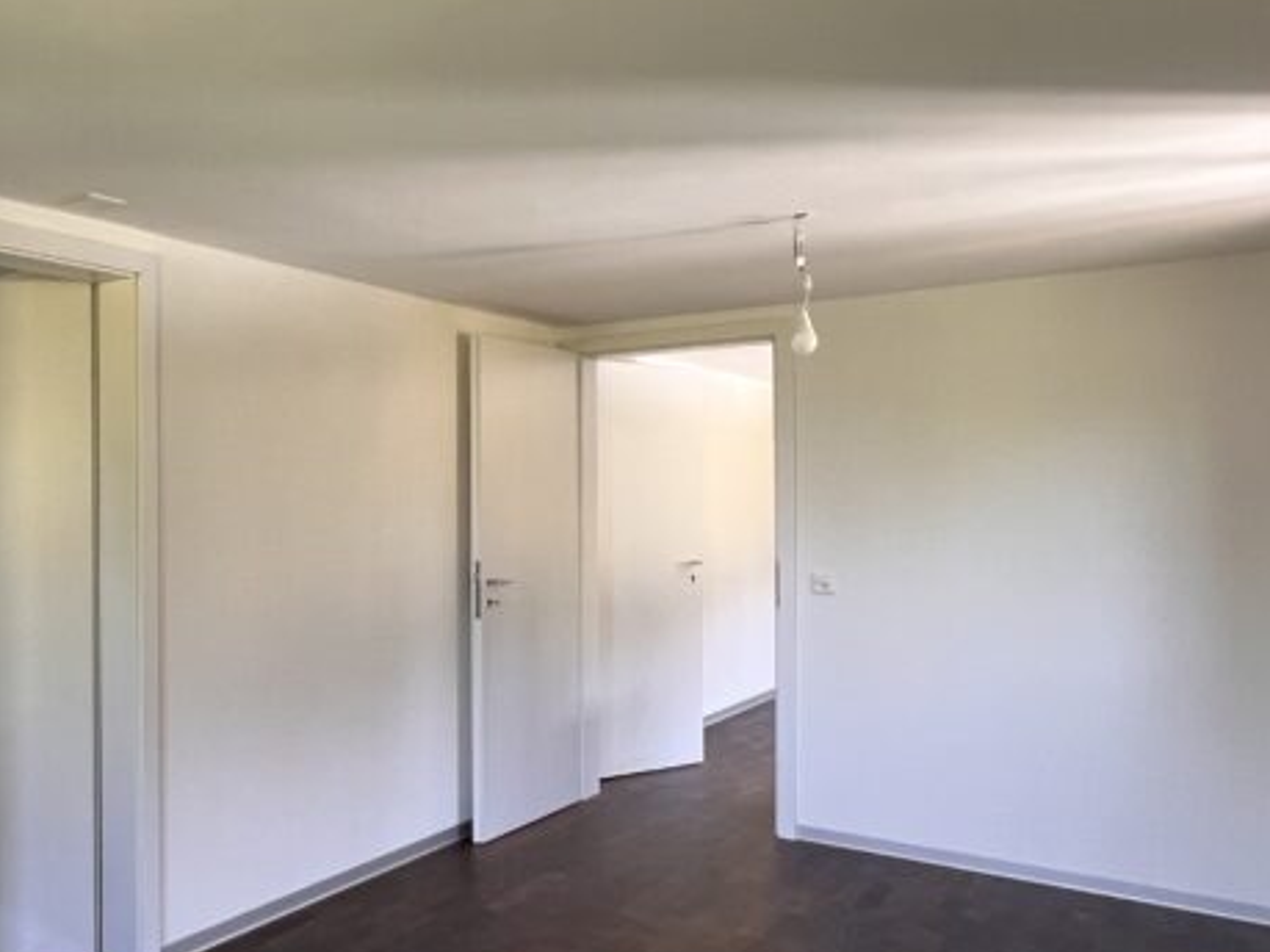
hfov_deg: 56.2
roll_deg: +0.6
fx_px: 1064
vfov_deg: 48.2
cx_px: 216
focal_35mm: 29
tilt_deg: +0.8
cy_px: 506
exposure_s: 1/99
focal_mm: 1.57
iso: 200
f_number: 1.8
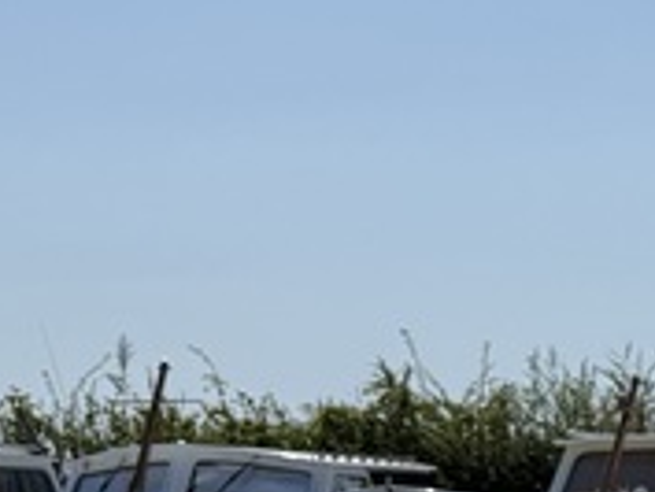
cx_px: 1706
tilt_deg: -8.2
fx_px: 3086
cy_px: 1028
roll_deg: +1.5
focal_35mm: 163
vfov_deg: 8.6
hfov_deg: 10.1
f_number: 1.78
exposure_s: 1/9091
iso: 80
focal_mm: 6.76
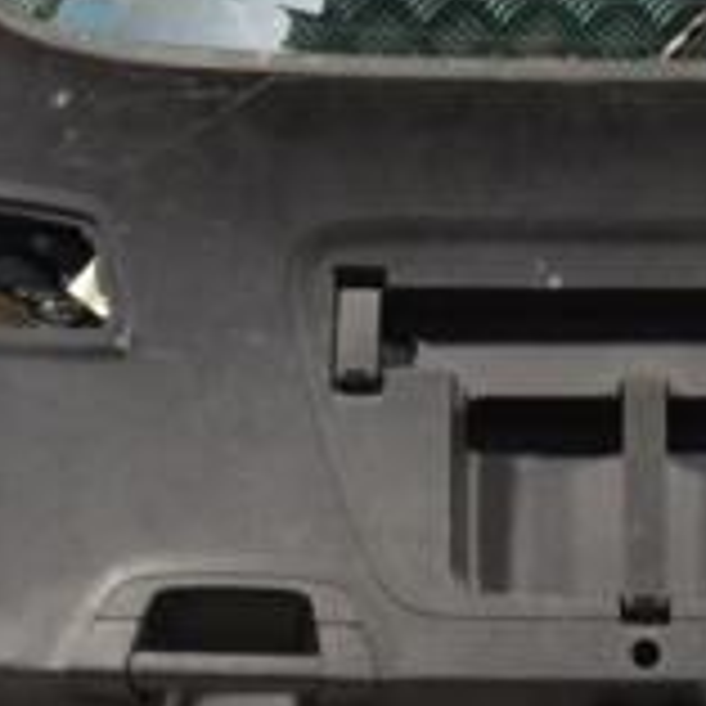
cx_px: 616
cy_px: 40
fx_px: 2700
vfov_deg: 14.7
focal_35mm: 117
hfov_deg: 14.8
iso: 3200
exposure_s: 1/200
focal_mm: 24
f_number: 7.1
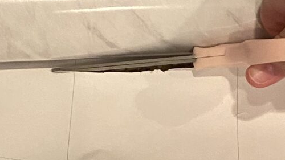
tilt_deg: -48.7
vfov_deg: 8.4
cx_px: 207
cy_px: 120
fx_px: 1096
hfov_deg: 14.8
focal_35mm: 145
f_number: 1.8
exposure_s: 1/60
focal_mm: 4.25
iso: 320
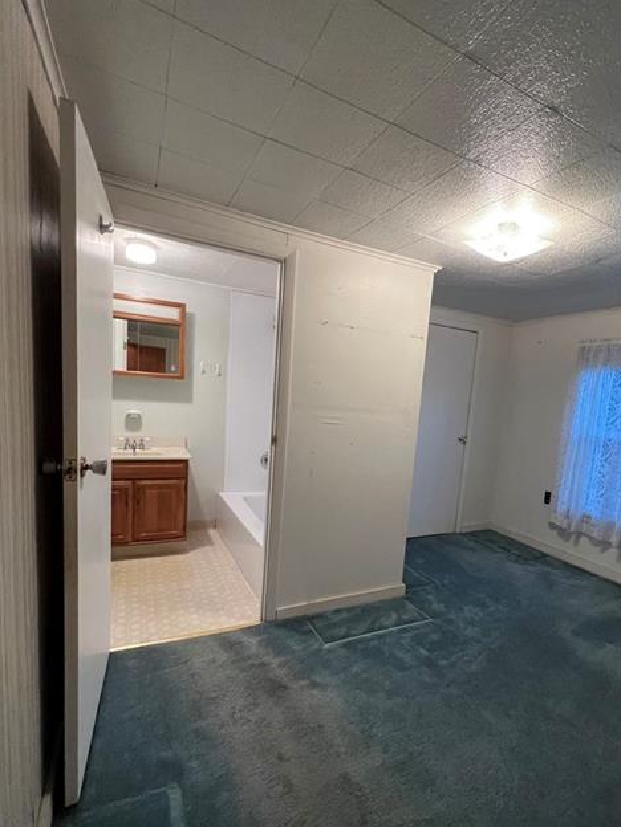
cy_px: 445
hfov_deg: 77.8
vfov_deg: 94.3
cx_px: 349
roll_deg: -5.0
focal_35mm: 16
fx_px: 383
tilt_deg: -5.2
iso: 400
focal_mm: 1.57
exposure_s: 1/60
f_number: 1.8
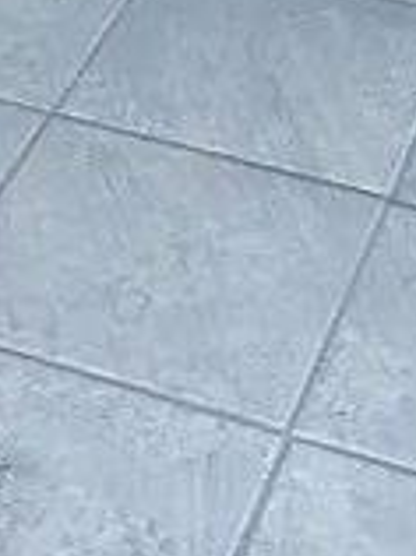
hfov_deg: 9.4
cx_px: 46
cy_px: -1066
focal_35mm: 156
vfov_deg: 9.9
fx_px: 2506
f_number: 1.78
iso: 100
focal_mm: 6.76
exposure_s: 1/23
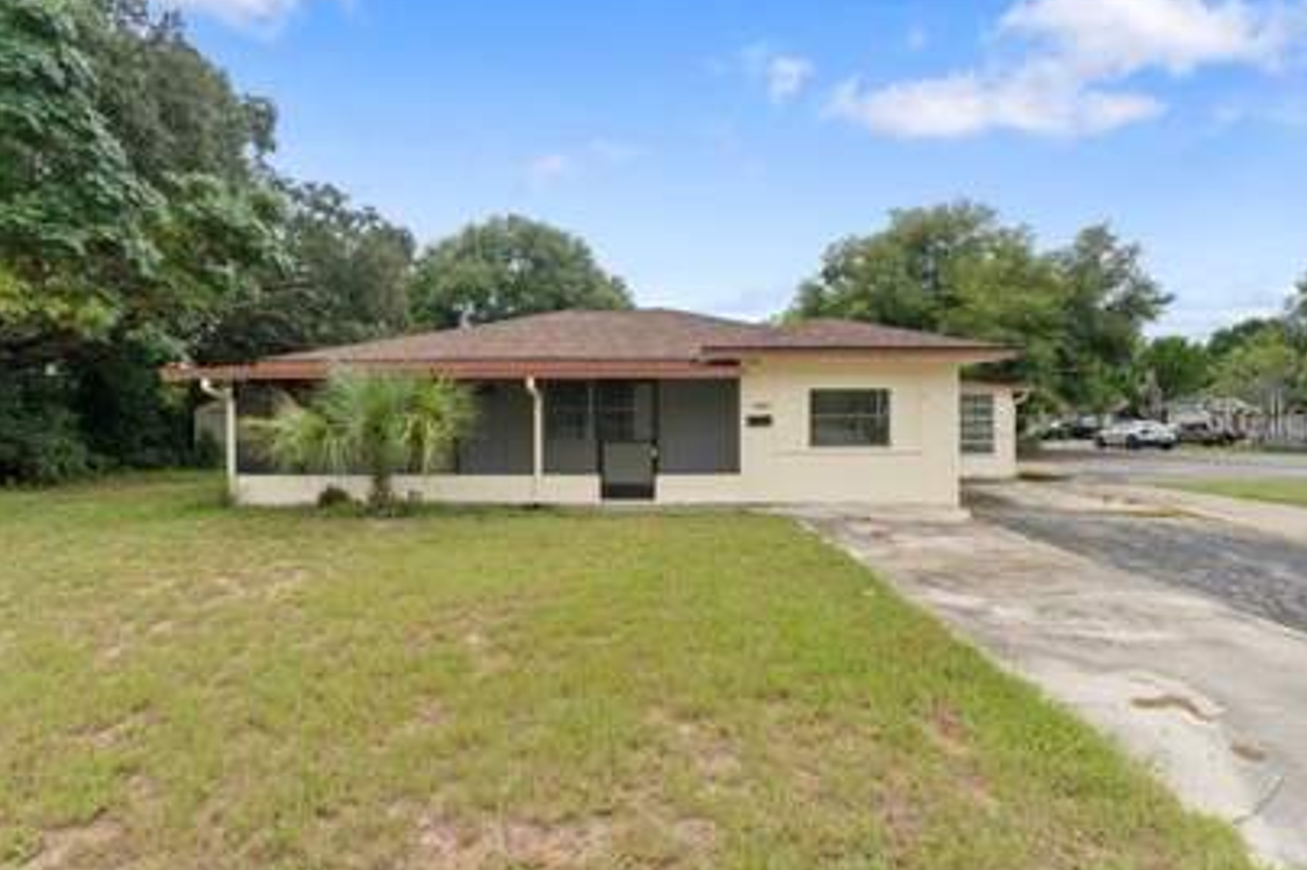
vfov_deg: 64.5
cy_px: 414
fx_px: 689
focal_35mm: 19
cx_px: 663
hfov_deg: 86.9
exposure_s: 1/80
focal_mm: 16
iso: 400
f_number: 8
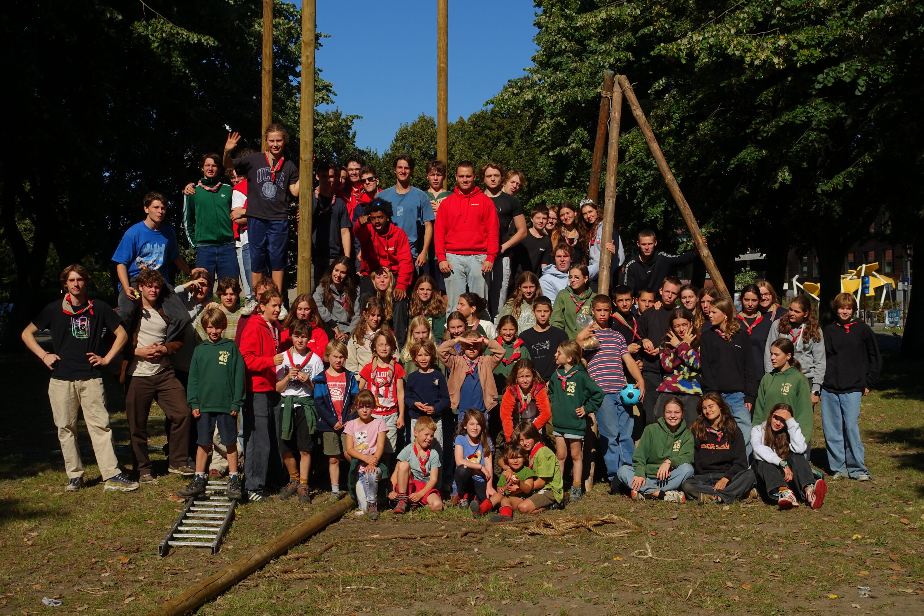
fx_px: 1206
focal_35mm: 47
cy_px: 308
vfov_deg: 28.7
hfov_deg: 41.9
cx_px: 462
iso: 125
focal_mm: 17.27
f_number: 5.6
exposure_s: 1/125
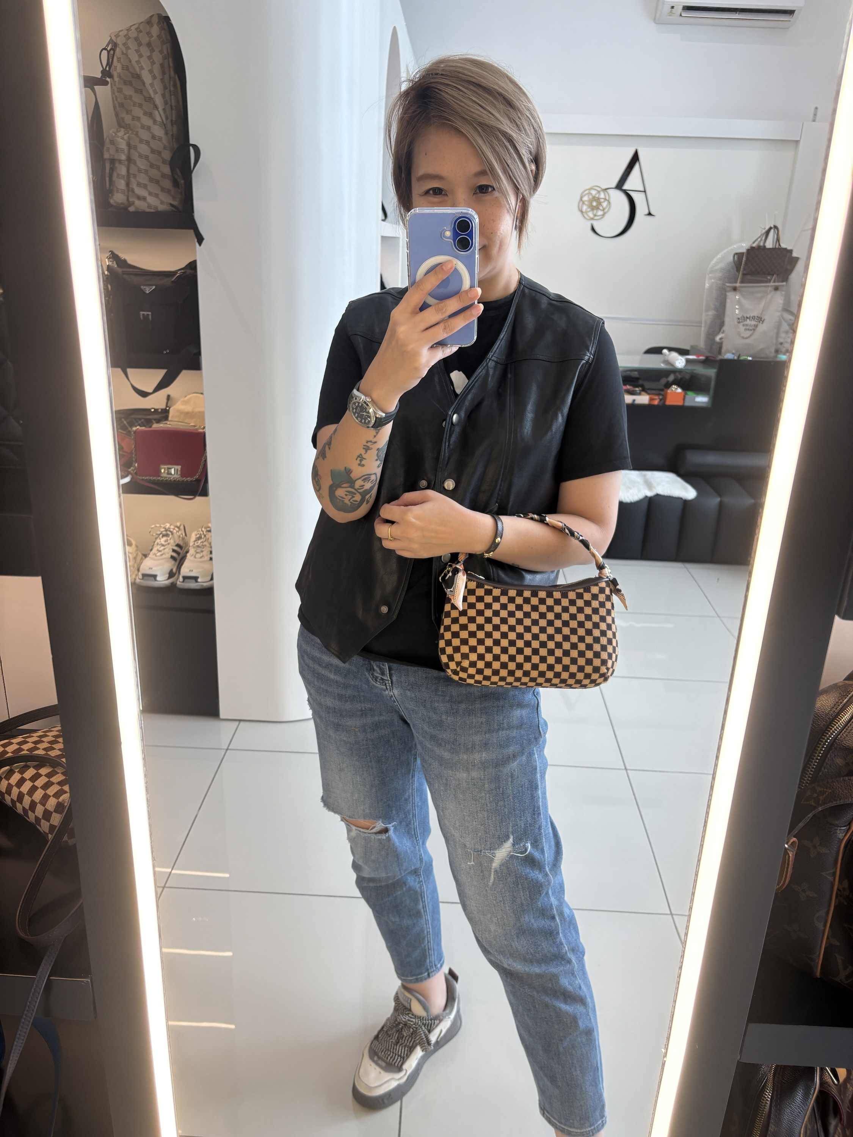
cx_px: 426
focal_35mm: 26
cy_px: 568
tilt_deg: -19.5
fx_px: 854
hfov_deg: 53.1
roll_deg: -2.1
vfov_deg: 67.3
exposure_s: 1/100
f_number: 1.6
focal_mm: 5.96
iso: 50
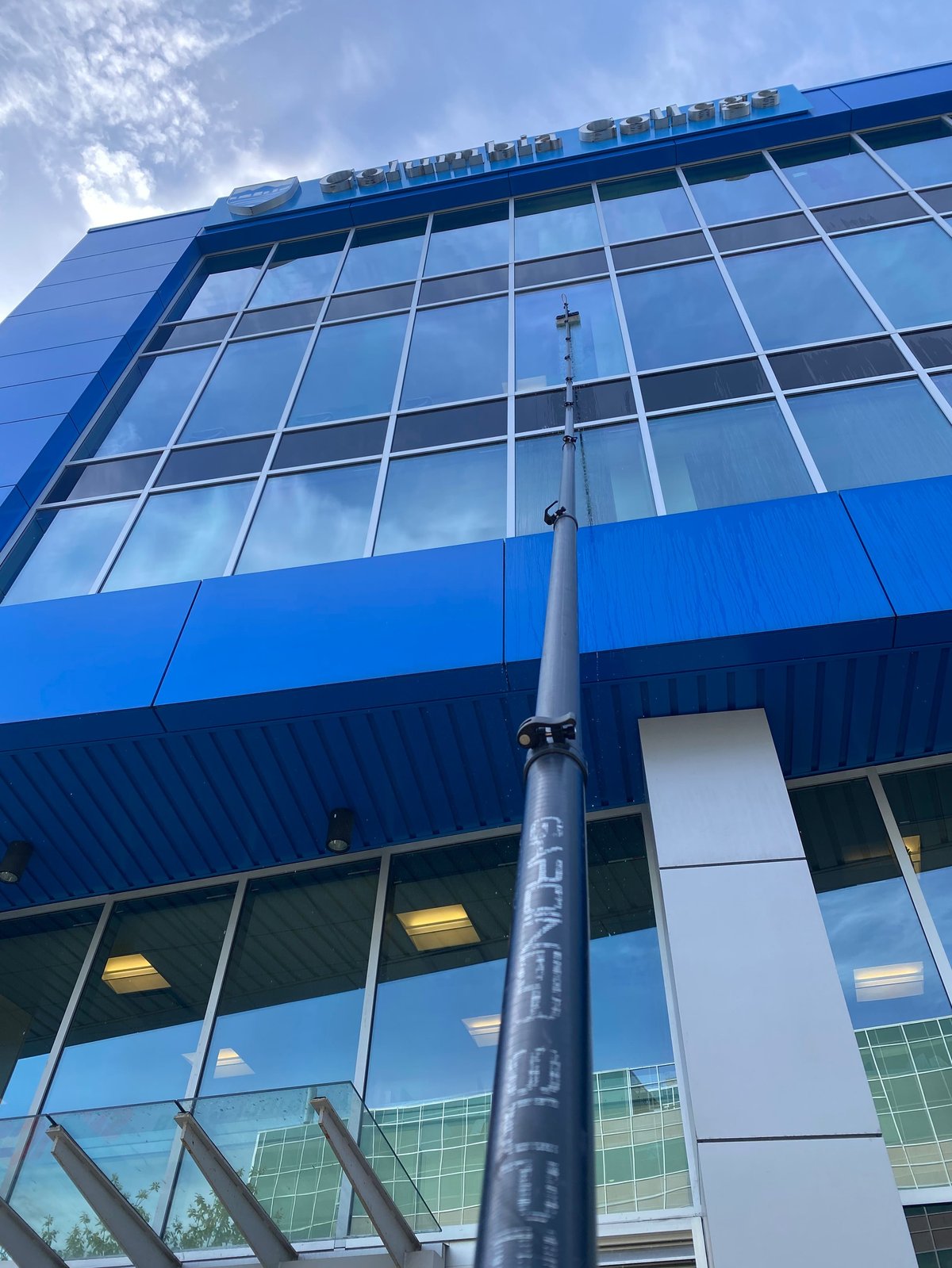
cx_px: 476
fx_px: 953
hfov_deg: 53.1
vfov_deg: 67.3
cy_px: 634
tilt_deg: +49.7
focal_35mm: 26
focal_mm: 4.25
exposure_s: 1/890
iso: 32
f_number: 1.8
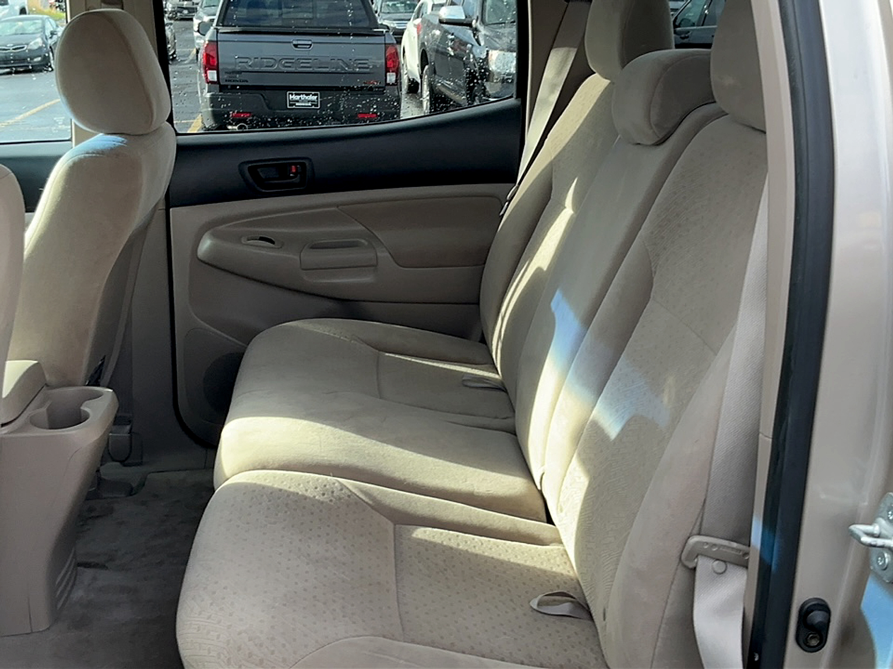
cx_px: 446
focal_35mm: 38
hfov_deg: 49.0
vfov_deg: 37.7
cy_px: 334
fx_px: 980
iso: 20
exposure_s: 1/123
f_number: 1.8
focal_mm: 3
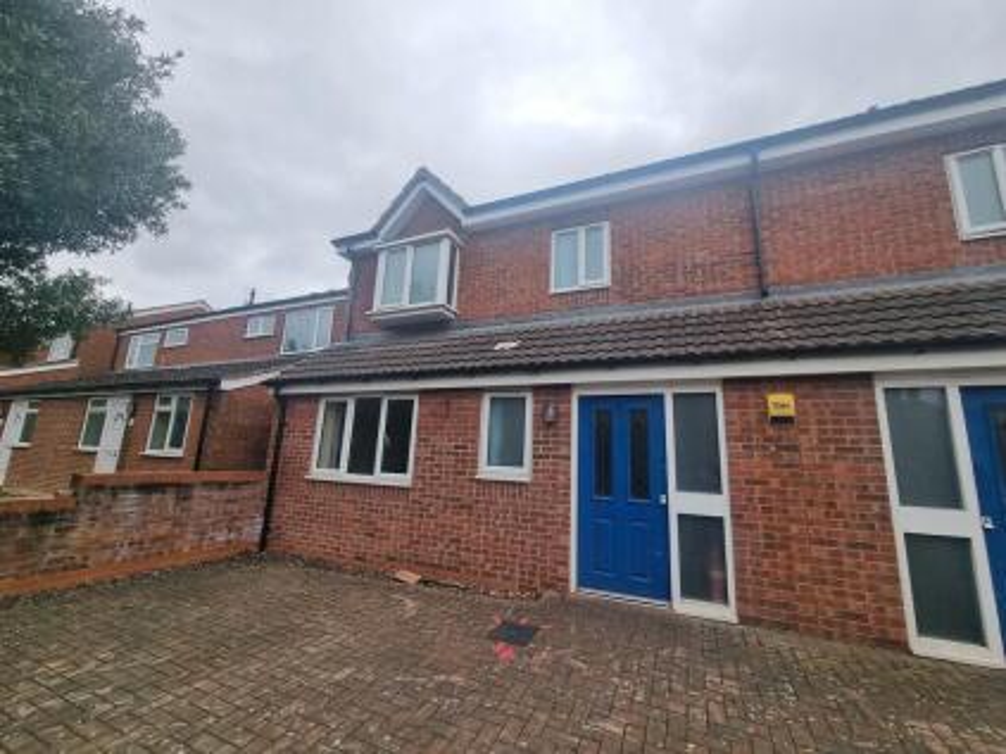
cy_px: 377
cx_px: 503
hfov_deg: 106.2
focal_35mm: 13
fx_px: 378
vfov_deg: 89.9
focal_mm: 2.2
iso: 50
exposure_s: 1/495
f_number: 2.2
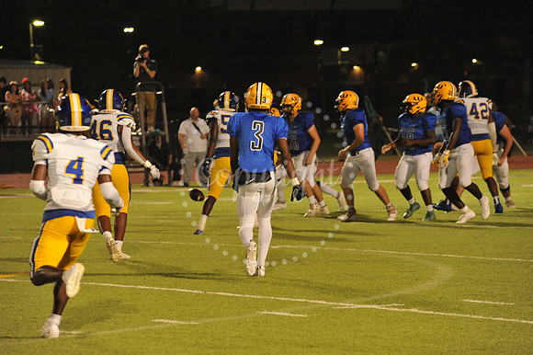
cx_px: 266
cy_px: 178
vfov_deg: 6.9
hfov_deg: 10.3
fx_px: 2959
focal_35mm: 200
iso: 5000
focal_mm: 200
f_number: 5.6
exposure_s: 1/200
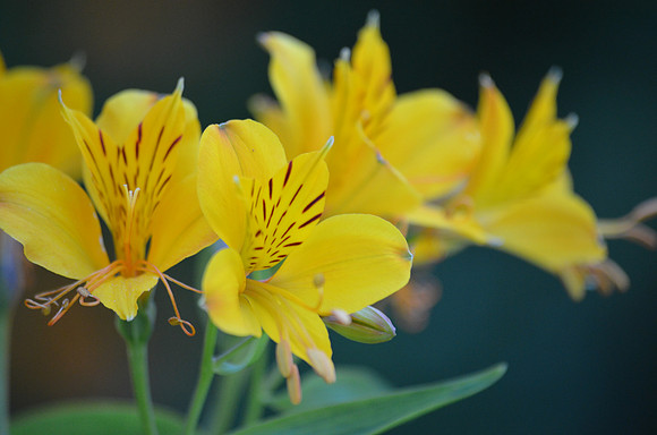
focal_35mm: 292
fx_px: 5326
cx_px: 328
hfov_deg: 7.1
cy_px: 218
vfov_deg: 4.7
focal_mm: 195
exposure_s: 1/500
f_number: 4.8
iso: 1600
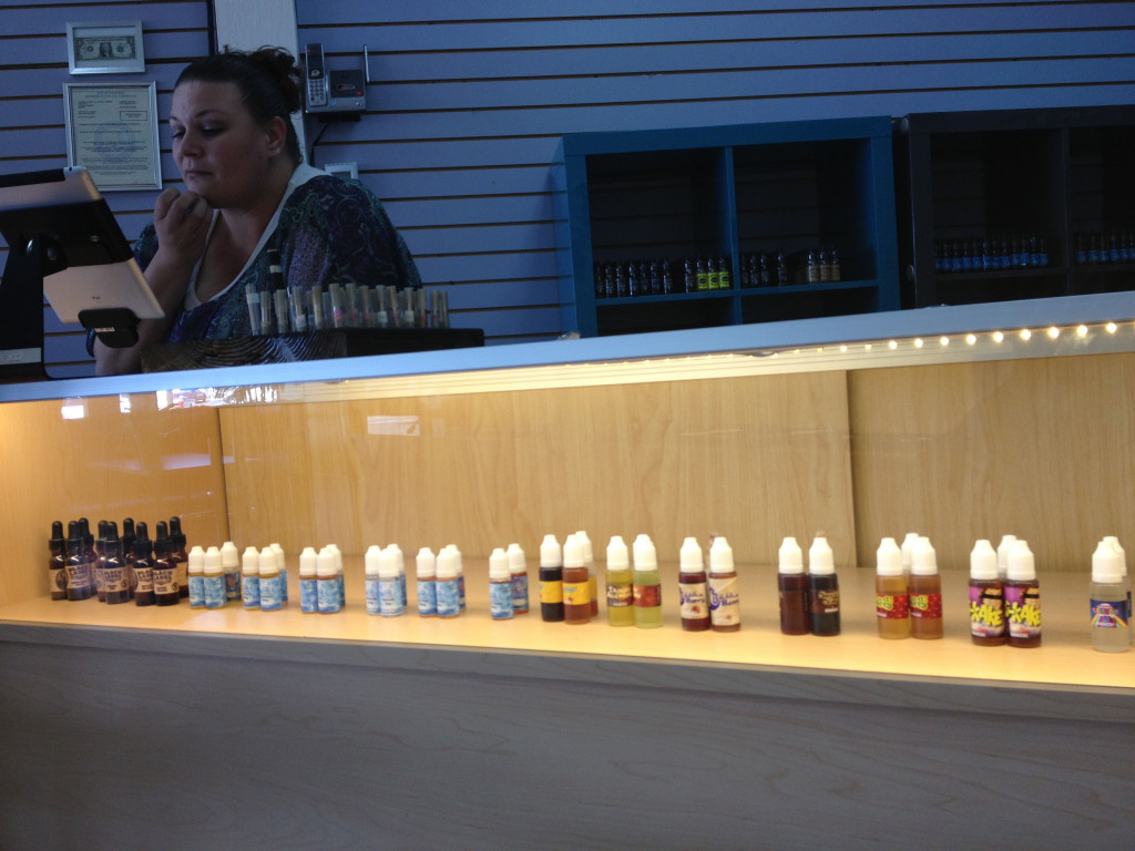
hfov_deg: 52.6
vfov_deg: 40.7
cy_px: 426
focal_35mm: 35
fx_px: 1148
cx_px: 568
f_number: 2.4
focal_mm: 4.28
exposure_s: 1/40
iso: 50
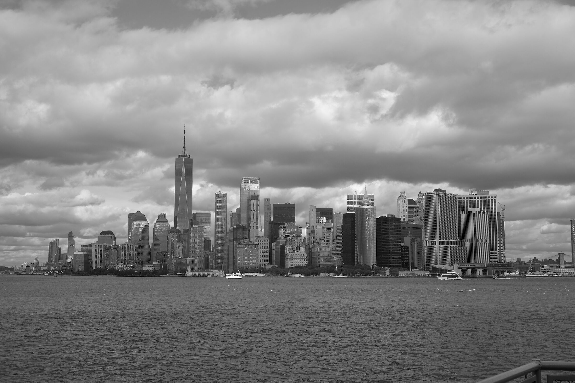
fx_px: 751
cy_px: 192
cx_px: 288
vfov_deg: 28.6
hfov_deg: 41.9
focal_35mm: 47
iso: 200
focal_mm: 31.5
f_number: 11
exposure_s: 1/200
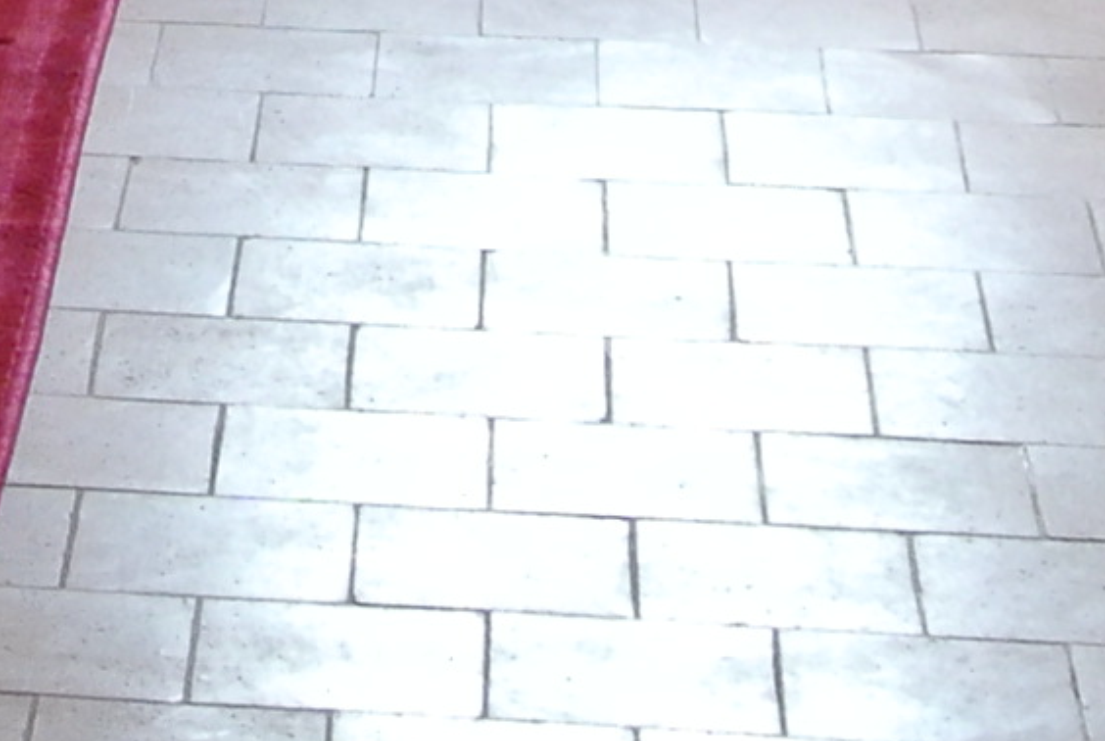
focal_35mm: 199
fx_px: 6118
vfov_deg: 6.6
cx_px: -482
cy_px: -896
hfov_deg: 10.0
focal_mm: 11
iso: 800
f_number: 3.5
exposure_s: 1/60
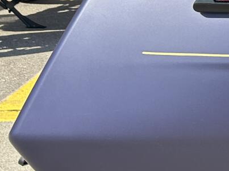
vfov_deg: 11.4
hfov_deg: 12.1
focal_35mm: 129
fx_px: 853
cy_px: 16
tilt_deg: -8.4
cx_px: 559
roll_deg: -2.1
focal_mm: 5.7
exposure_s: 1/1377
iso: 50
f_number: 1.5
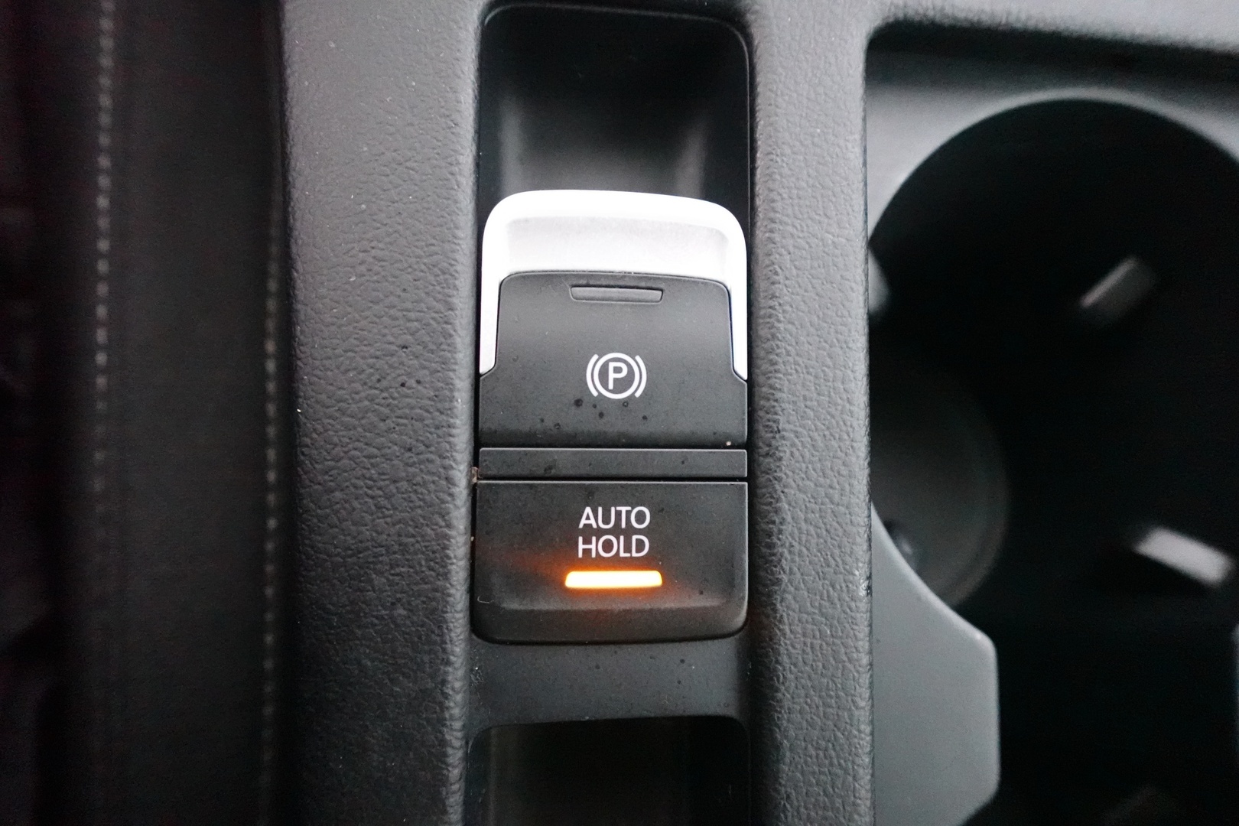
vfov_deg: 61.9
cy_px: 413
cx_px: 620
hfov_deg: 84.0
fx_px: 688
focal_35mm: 20
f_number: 2
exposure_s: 1/40
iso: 6400
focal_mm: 7.6
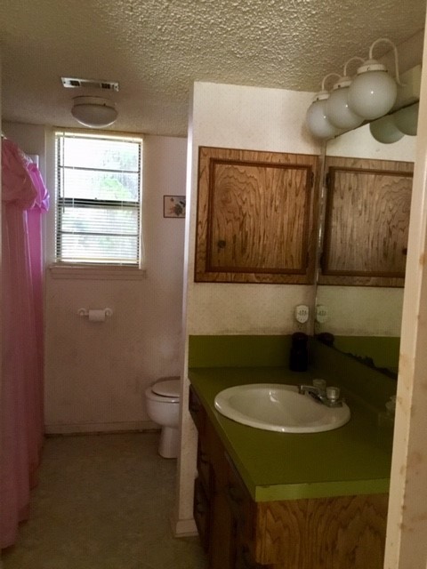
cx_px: 214
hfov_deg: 45.4
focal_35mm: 31
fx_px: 510
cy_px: 284
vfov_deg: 58.4
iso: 250
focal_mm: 3.3
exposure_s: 1/15
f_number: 2.4
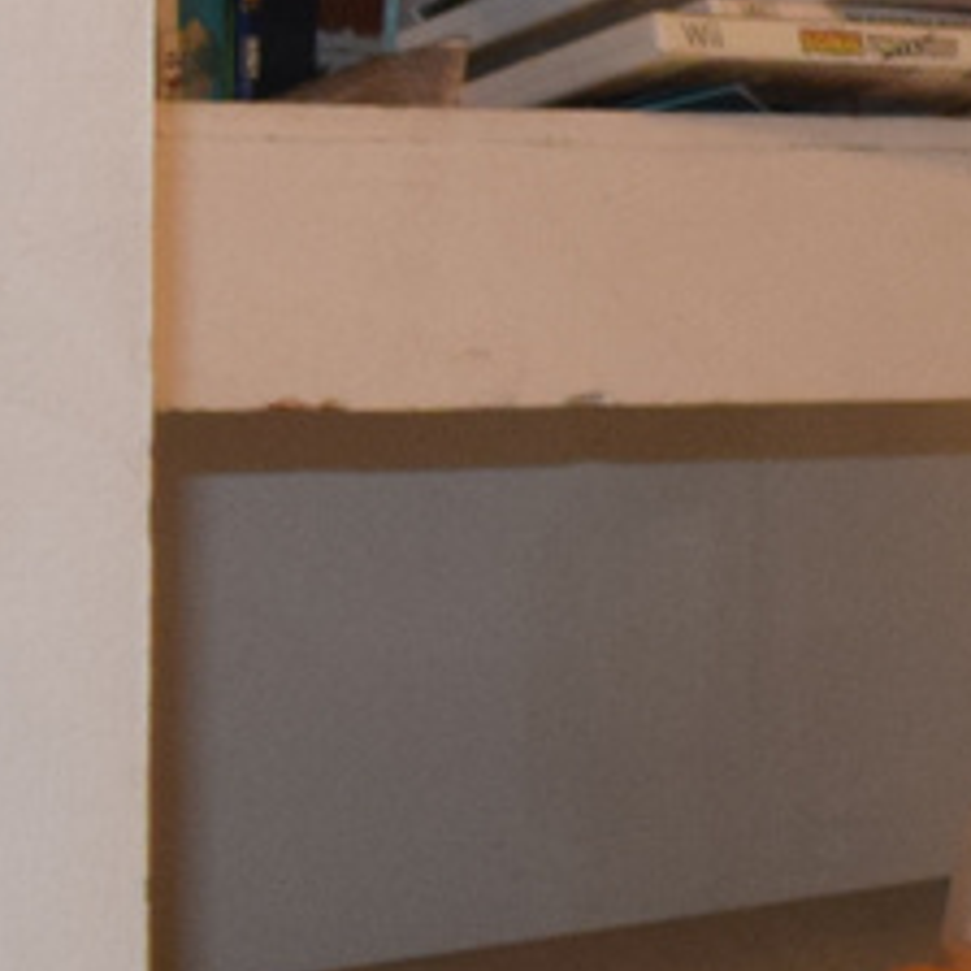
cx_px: 1899
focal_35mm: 210
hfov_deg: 8.0
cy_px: 960
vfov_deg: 8.3
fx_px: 6664
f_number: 4
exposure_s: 1/60
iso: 800
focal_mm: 18
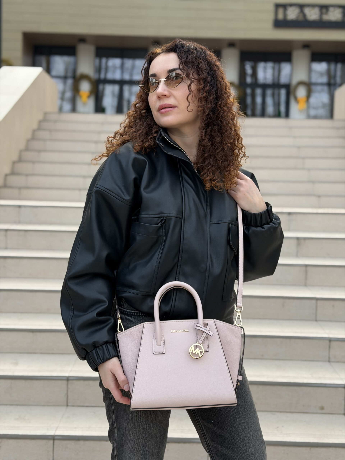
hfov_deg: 30.3
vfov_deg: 39.7
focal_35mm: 48
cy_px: 230
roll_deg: -2.1
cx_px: 172
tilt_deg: -2.4
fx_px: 638
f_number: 1.78
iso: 80
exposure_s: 1/469
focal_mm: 6.76
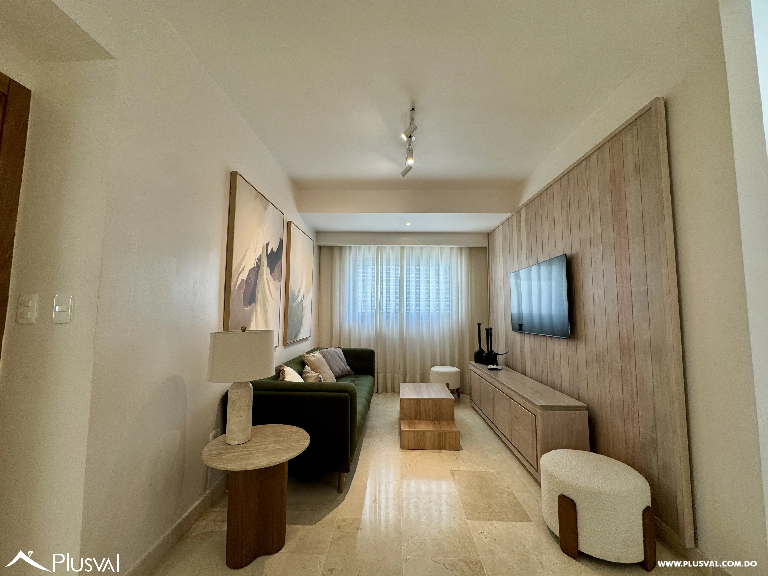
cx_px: 384
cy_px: 288
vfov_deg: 85.7
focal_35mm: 14
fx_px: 311
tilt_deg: +3.9
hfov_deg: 102.1
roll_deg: -0.2
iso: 125
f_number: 2.2
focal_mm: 2.22
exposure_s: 1/120
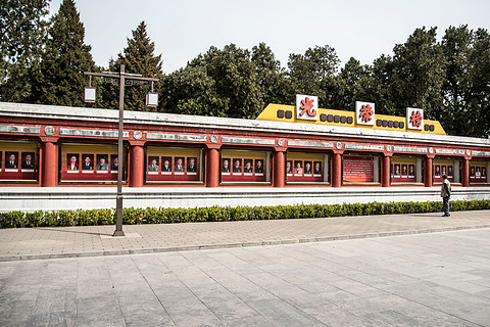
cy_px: 169
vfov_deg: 45.0
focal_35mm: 29
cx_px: 268
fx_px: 395
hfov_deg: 63.5
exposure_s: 1/640
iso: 160
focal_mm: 24
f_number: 4
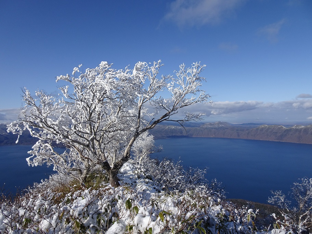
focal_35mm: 24
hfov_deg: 71.6
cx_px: 156
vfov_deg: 56.8
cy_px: 117
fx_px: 216
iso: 80
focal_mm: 4.1
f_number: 3.5
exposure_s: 1/1600
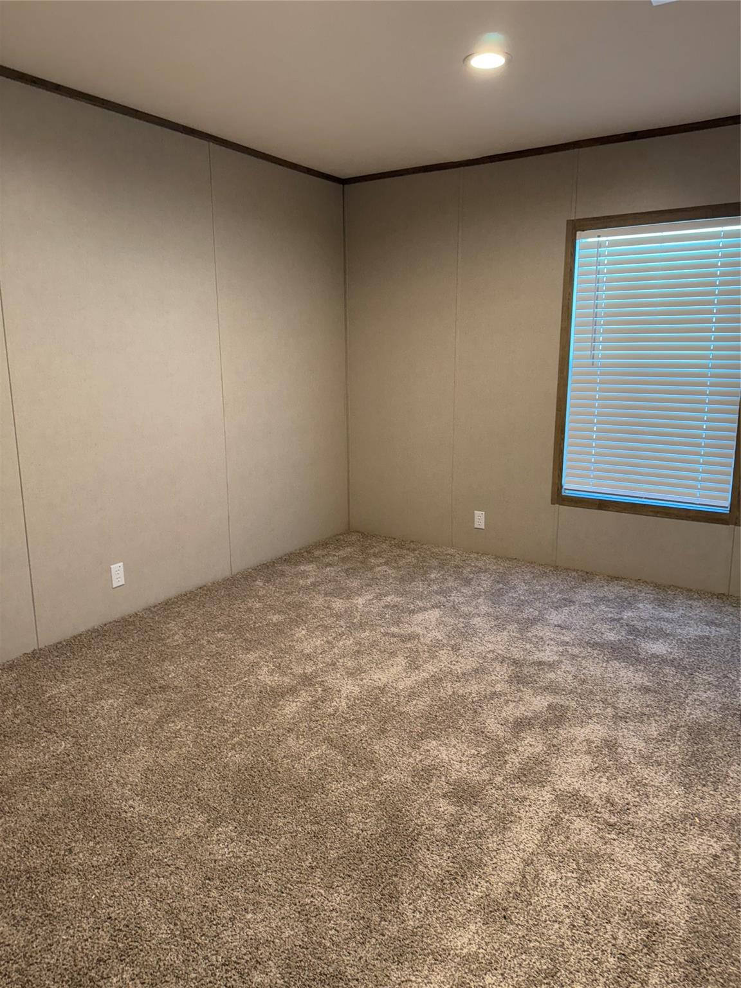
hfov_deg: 56.8
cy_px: 494
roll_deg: +1.9
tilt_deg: -12.4
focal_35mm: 24
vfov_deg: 71.6
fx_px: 685
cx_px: 370
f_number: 1.78
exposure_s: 1/60
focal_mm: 6.76
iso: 160
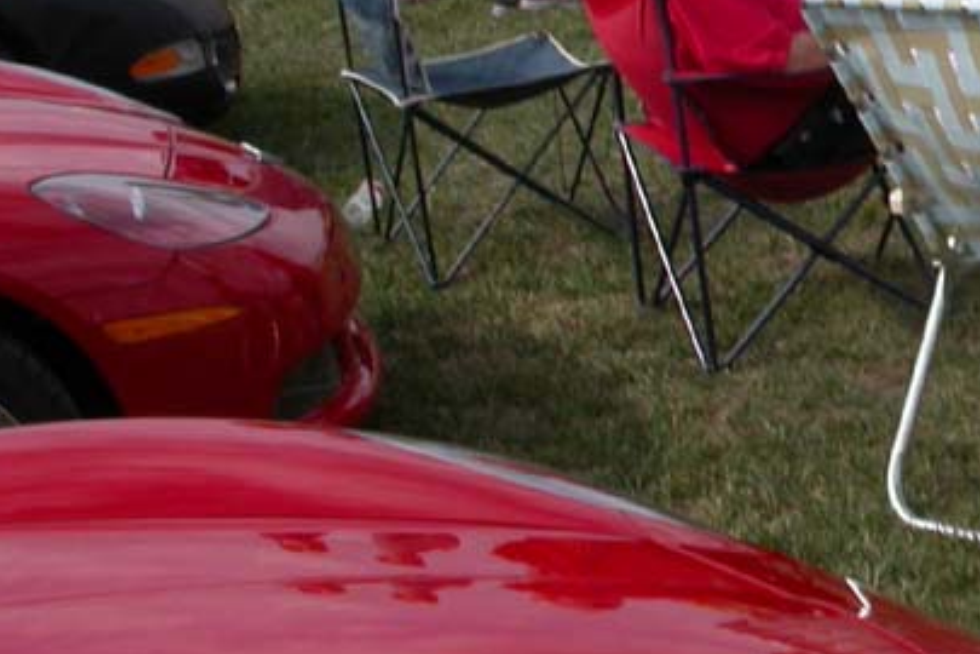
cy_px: 87
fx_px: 2722
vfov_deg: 13.6
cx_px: 1135
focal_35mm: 100
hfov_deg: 19.4
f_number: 7.5
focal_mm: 7.85
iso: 100
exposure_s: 1/347
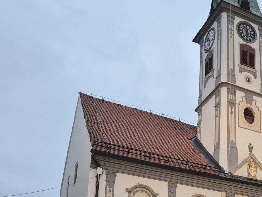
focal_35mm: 52
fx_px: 394
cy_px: 209
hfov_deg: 35.7
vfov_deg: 26.2
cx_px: 207
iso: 250
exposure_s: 1/100
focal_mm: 5.4
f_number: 1.8
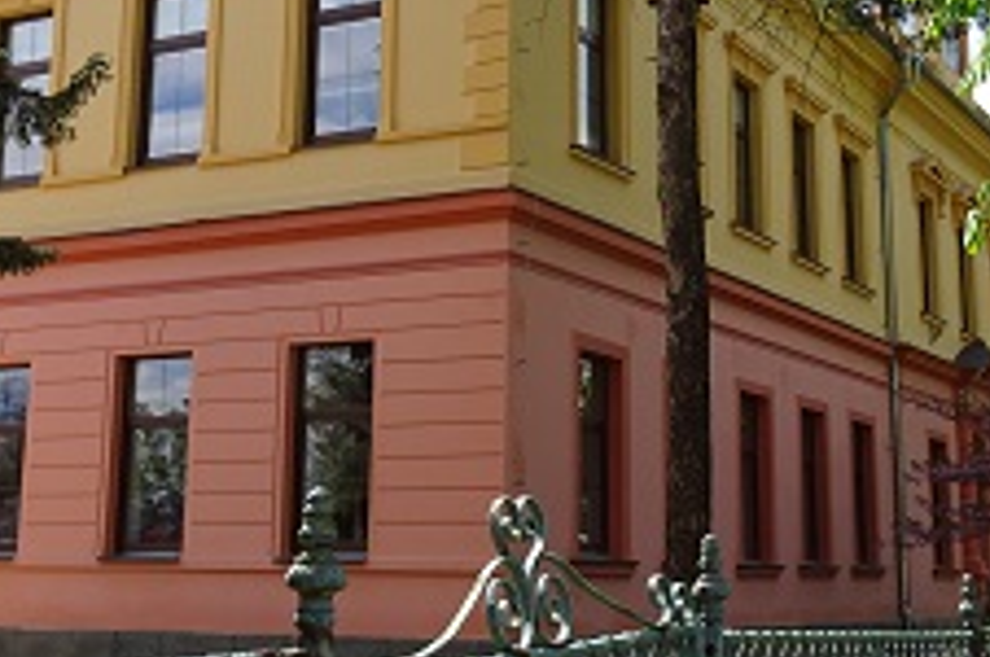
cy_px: 201
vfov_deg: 22.8
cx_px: 495
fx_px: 1620
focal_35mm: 59
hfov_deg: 34.0
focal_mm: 5.43
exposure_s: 1/400
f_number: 4
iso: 80
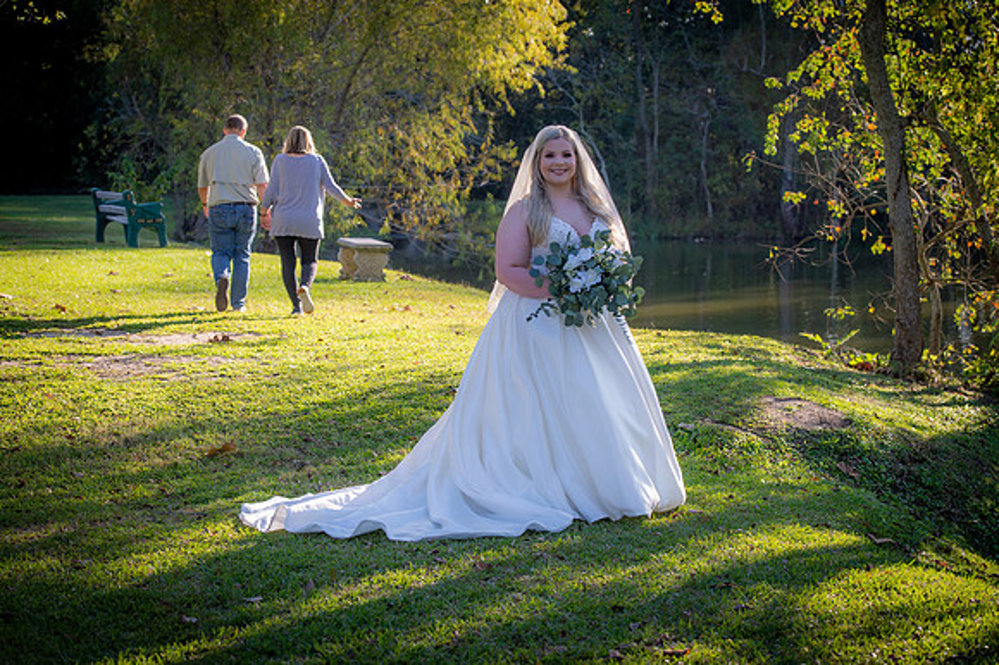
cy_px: 332
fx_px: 2274
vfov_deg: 16.6
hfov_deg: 24.8
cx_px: 500
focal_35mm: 82
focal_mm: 82
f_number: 5.6
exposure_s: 1/125
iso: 100
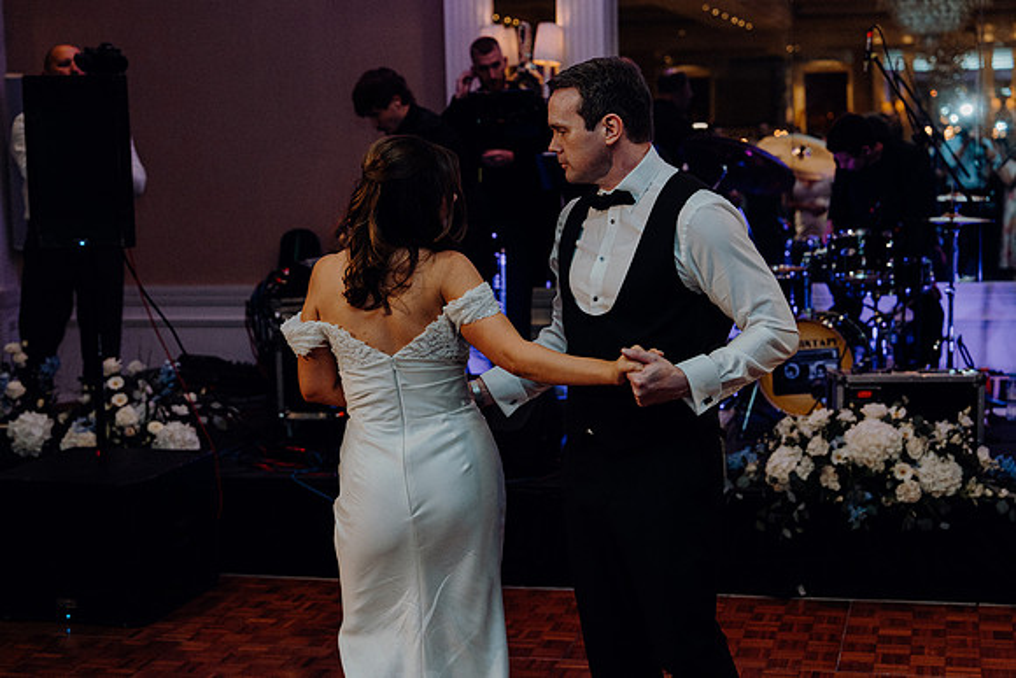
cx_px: 508
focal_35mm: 63
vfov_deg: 21.6
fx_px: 1778
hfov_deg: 31.9
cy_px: 339
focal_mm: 63
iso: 2500
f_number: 3.5
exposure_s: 1/160
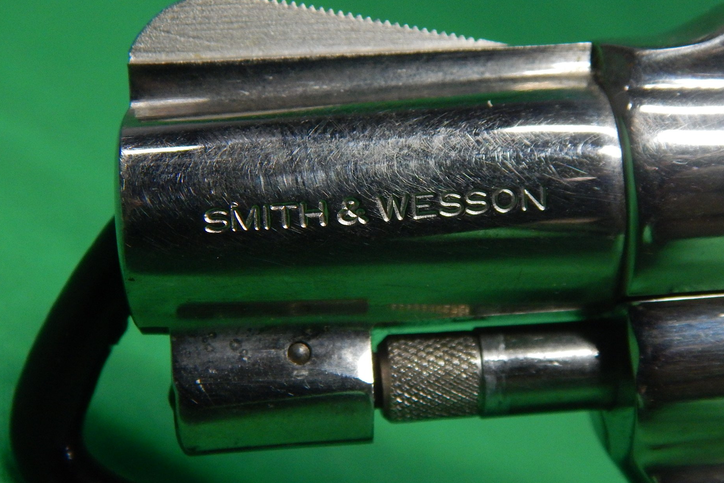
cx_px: 403
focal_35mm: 55
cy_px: 237
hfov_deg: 36.2
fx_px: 1106
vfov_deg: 24.6
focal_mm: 7.7
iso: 400
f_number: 3.6
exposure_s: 1/160
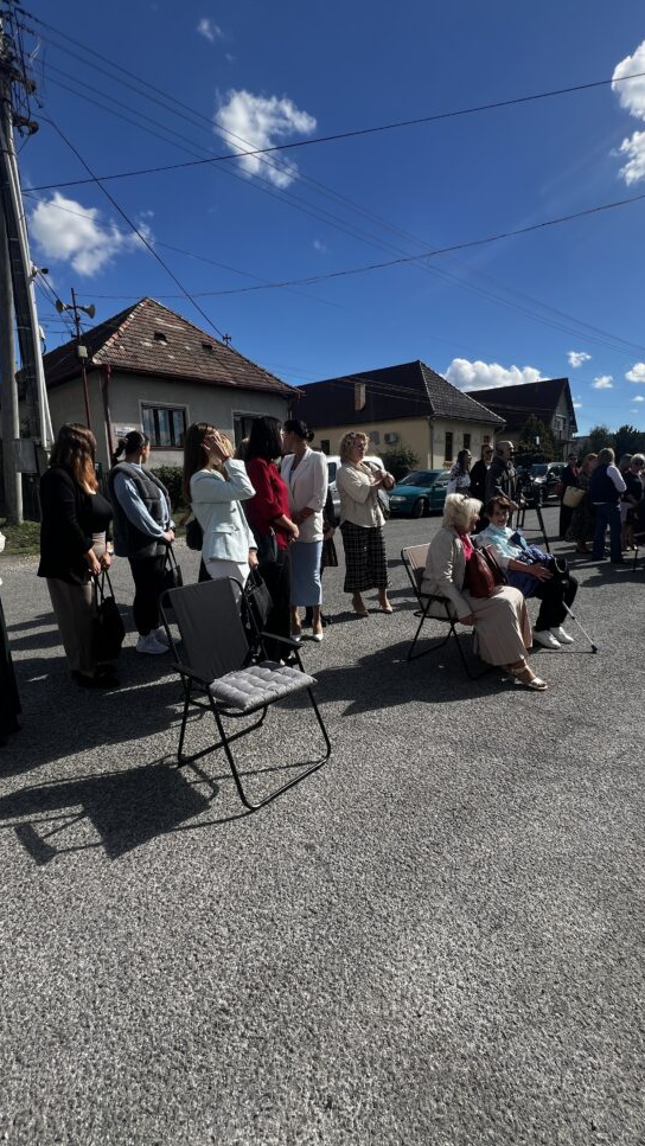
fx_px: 456
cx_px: 345
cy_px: 582
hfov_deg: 70.4
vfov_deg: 103.0
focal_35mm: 15
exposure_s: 1/1155
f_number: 1.8
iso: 32
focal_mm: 1.57
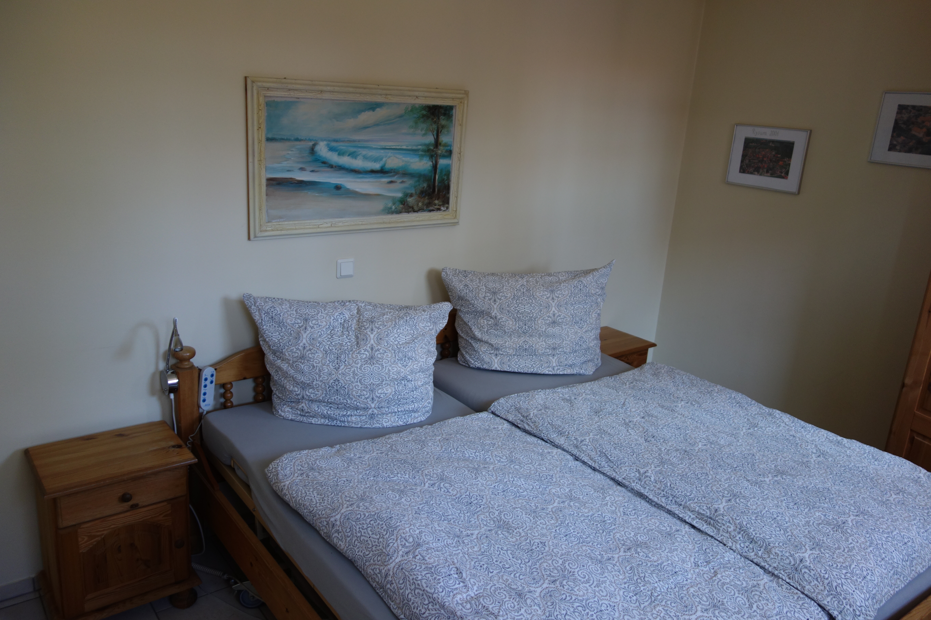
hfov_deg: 65.5
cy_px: 310
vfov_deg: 46.4
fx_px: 724
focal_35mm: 28
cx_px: 466
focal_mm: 10.4
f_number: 1.8
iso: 125
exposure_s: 1/50
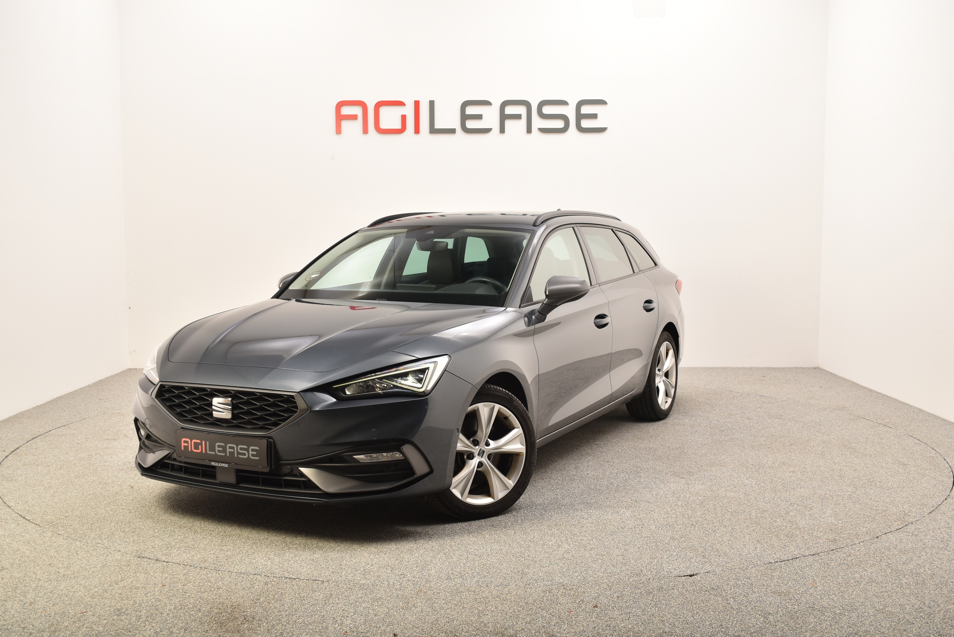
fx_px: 1034
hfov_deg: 49.5
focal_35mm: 39
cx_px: 477
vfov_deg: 34.2
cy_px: 318
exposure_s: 1/200
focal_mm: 26
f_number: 7.1
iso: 100
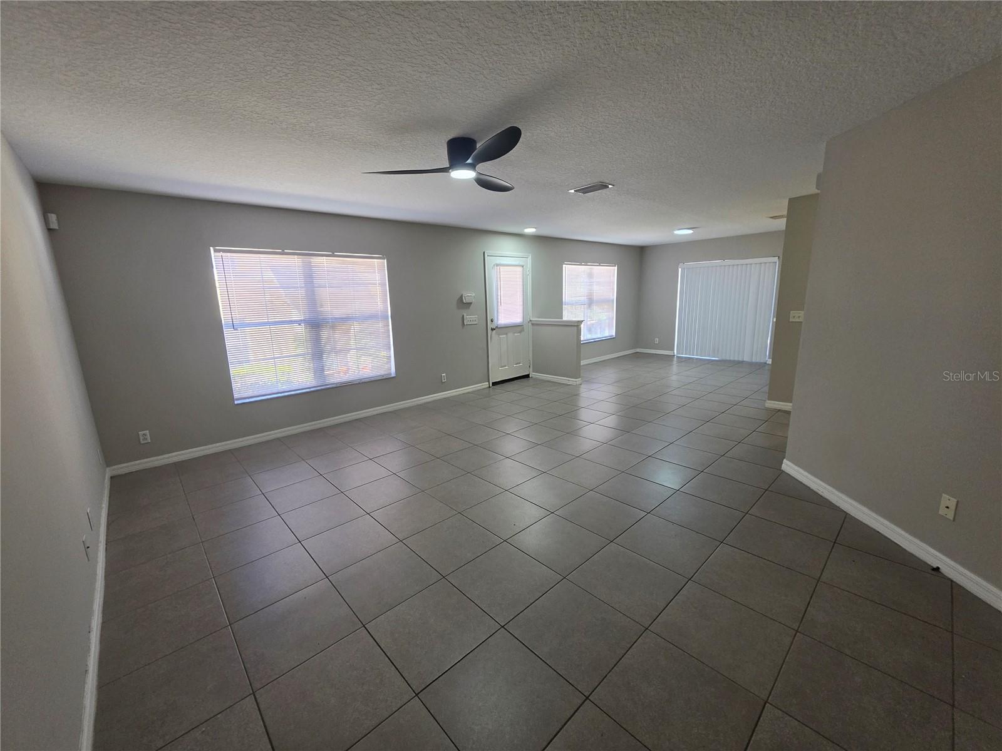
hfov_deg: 106.2
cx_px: 501
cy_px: 376
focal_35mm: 13
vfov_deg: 89.9
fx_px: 376
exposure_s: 1/120
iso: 250
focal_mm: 2.2
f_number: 1.9
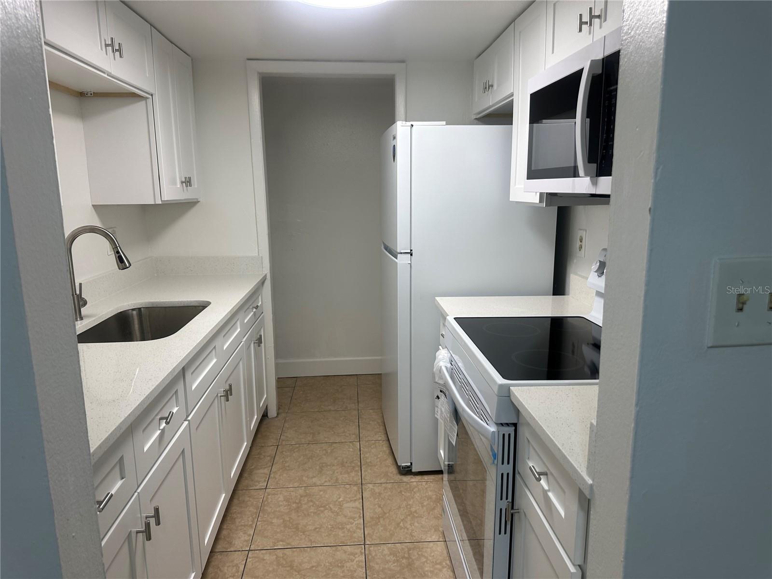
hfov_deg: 71.6
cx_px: 386
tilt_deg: -10.6
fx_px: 535
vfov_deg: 56.8
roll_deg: +0.4
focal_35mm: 24
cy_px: 290
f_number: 1.78
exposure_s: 1/120
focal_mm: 6.86
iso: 80
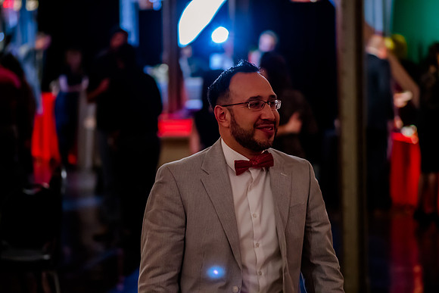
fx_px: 1921
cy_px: 146
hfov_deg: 13.0
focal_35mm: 158
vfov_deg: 8.7
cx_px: 220
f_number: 2.8
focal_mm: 105
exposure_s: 1/100
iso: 4000
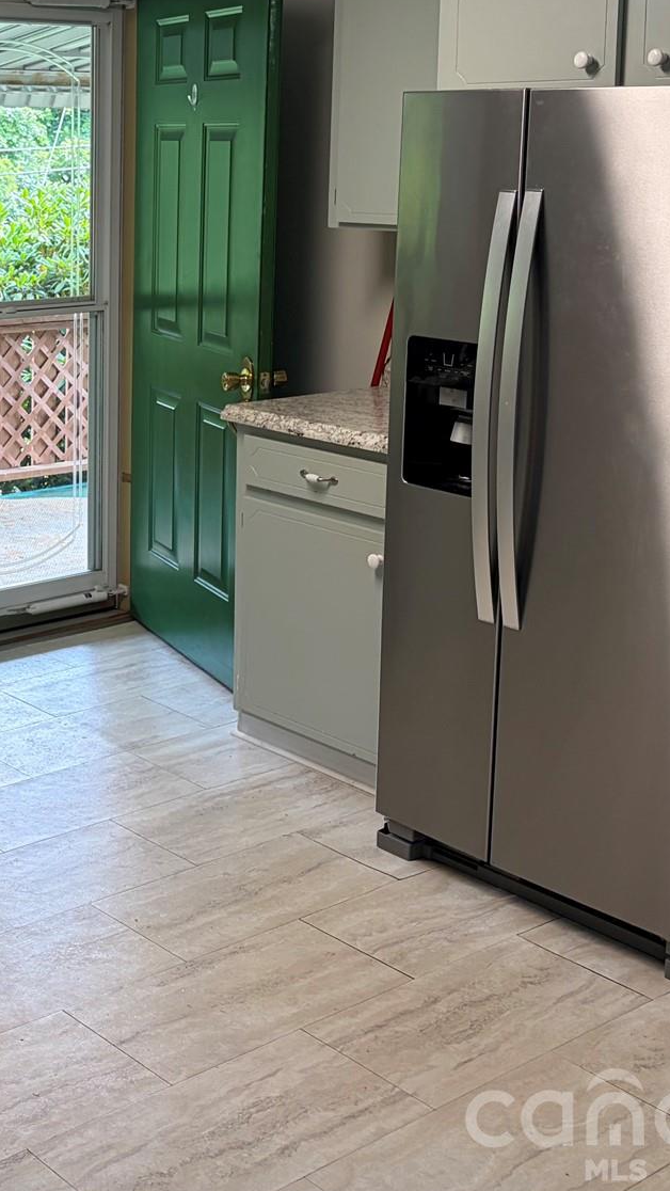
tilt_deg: -6.8
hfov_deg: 22.3
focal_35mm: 52
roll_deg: +0.5
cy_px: 380
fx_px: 1642
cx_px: 15
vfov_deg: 39.3
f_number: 1.6
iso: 100
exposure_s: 1/120
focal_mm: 5.96
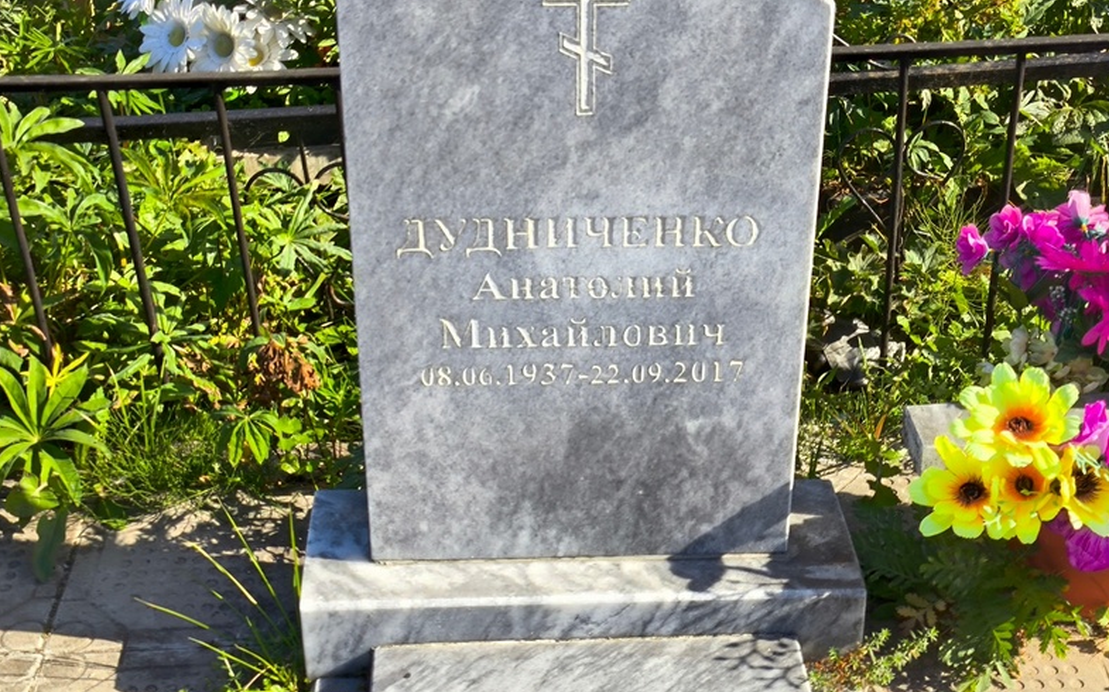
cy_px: 287
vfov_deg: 23.9
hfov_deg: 37.5
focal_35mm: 54
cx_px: 552
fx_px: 1632
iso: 50
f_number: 1.7
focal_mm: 4.71
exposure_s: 1/601
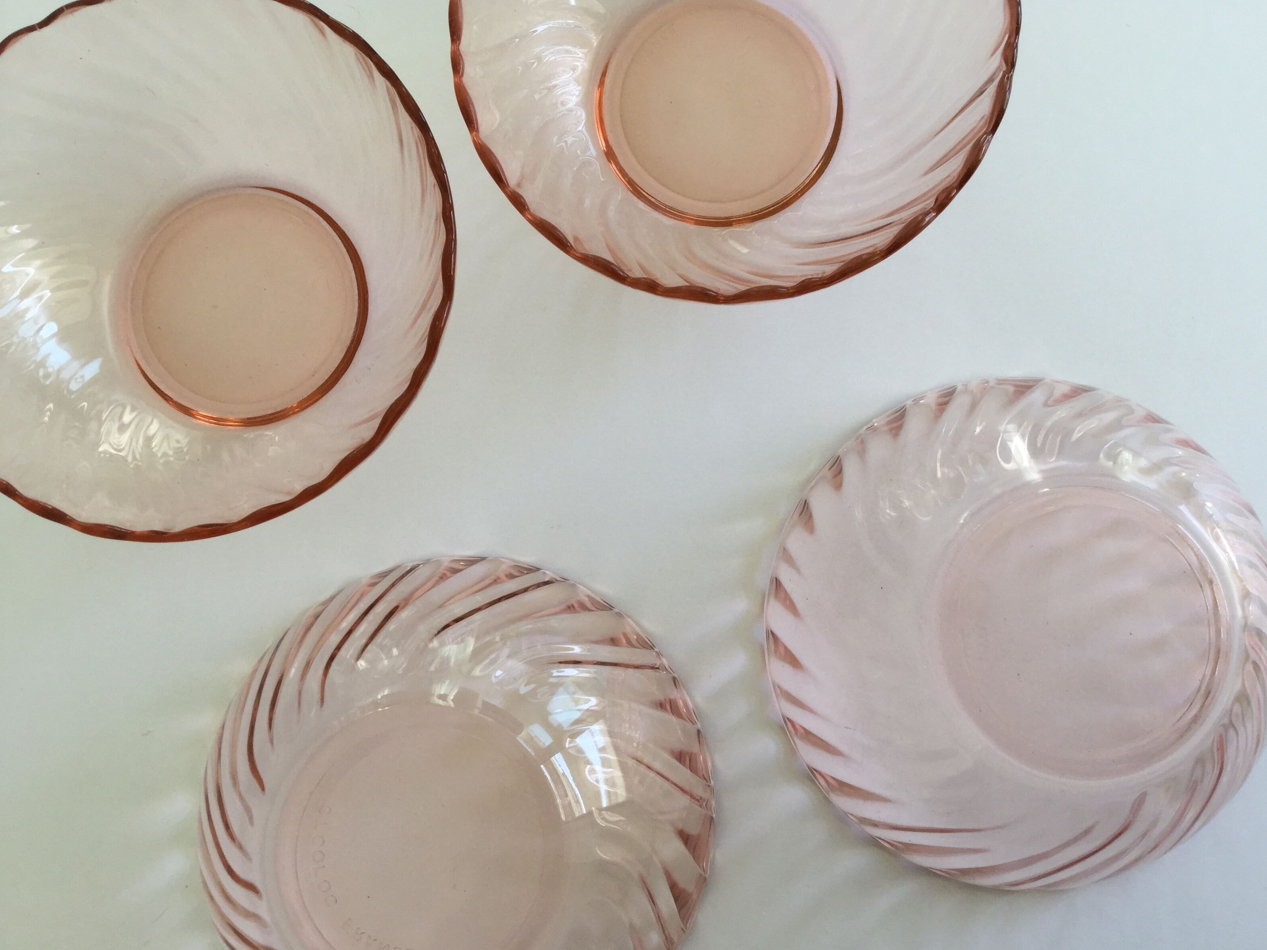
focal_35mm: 32
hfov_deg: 56.8
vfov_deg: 44.2
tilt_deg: -83.7
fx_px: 1171
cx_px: 652
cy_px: 476
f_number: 2.4
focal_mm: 3.3
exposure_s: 1/100
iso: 32
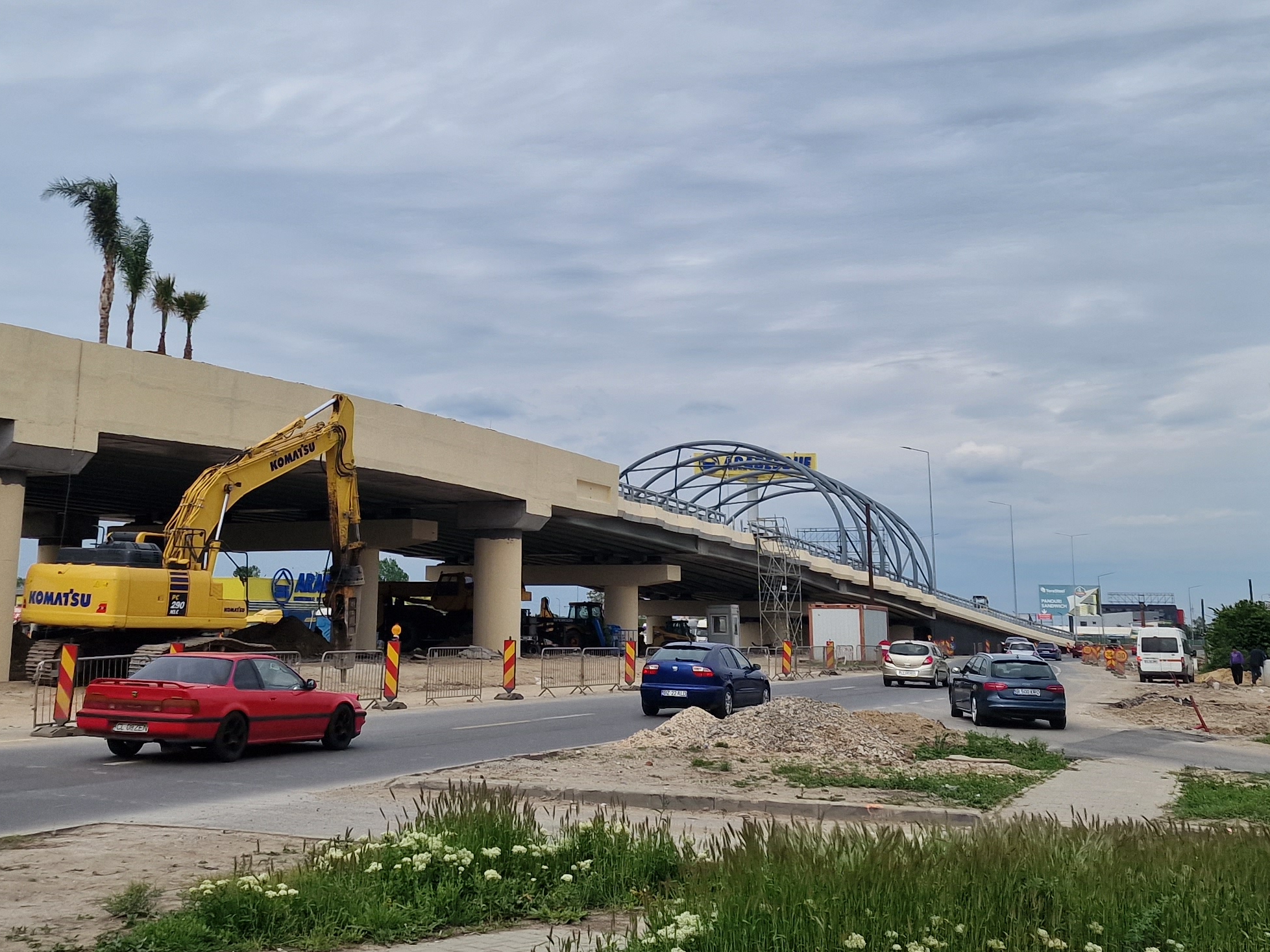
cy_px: 215
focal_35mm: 47
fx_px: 1724
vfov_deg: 30.3
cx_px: 561
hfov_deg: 40.4
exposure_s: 1/1556
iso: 50
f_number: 1.8
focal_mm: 6.4
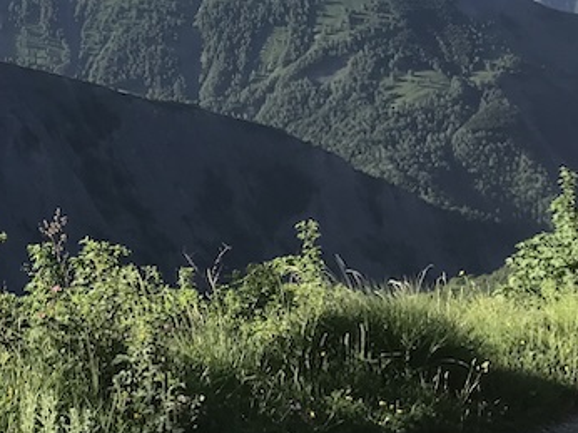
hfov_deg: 21.8
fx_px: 1352
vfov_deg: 17.9
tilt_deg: -3.0
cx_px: -174
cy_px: 35
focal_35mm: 81
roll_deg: +0.6
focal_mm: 3.99
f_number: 1.8
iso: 20
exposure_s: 1/1570
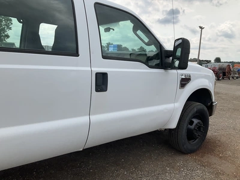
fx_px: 201
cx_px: 120
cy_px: 90
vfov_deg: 48.2
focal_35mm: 29
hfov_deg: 61.7
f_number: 1.8
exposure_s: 1/1848
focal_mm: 3
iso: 25
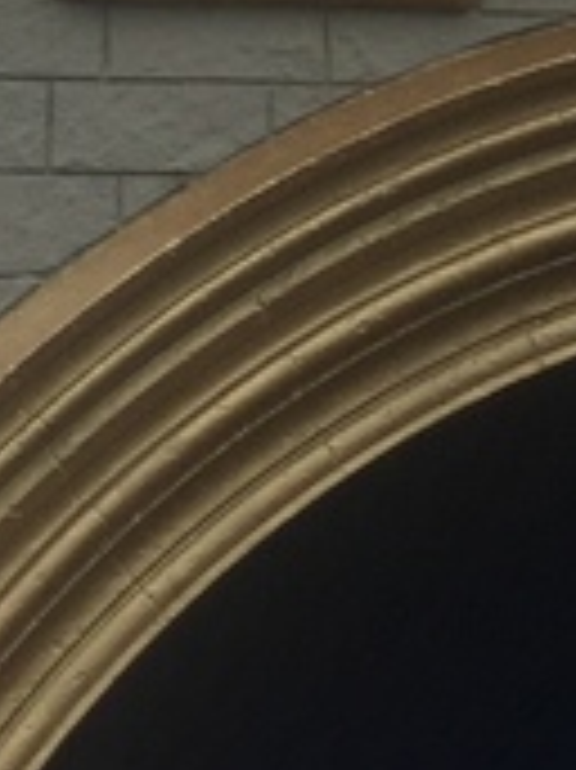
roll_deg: +5.4
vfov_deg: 11.4
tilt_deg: +42.7
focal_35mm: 156
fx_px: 3465
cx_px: 558
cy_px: -784
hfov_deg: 9.4
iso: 32
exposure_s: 1/514
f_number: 2.2
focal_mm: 4.15
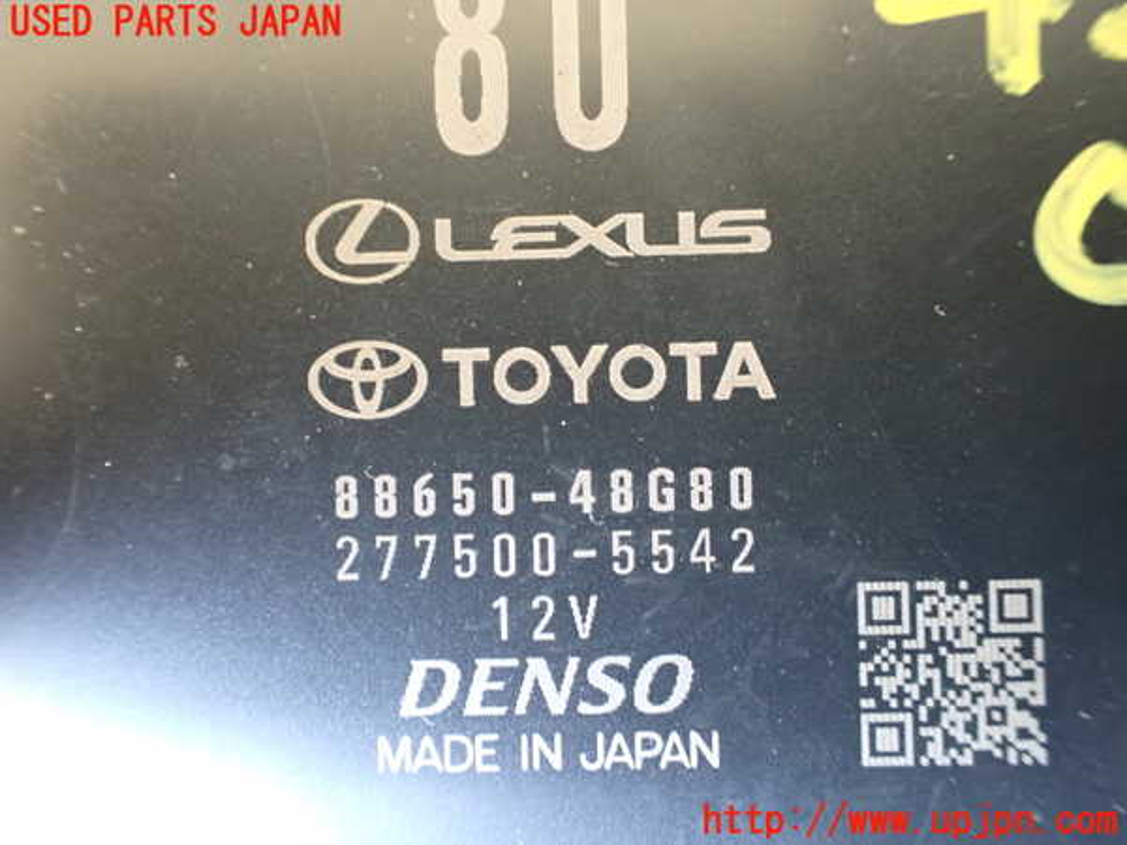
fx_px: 977
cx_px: 564
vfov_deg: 46.8
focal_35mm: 30
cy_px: 422
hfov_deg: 60.0
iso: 1250
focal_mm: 5.4
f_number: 2.3
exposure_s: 1/30
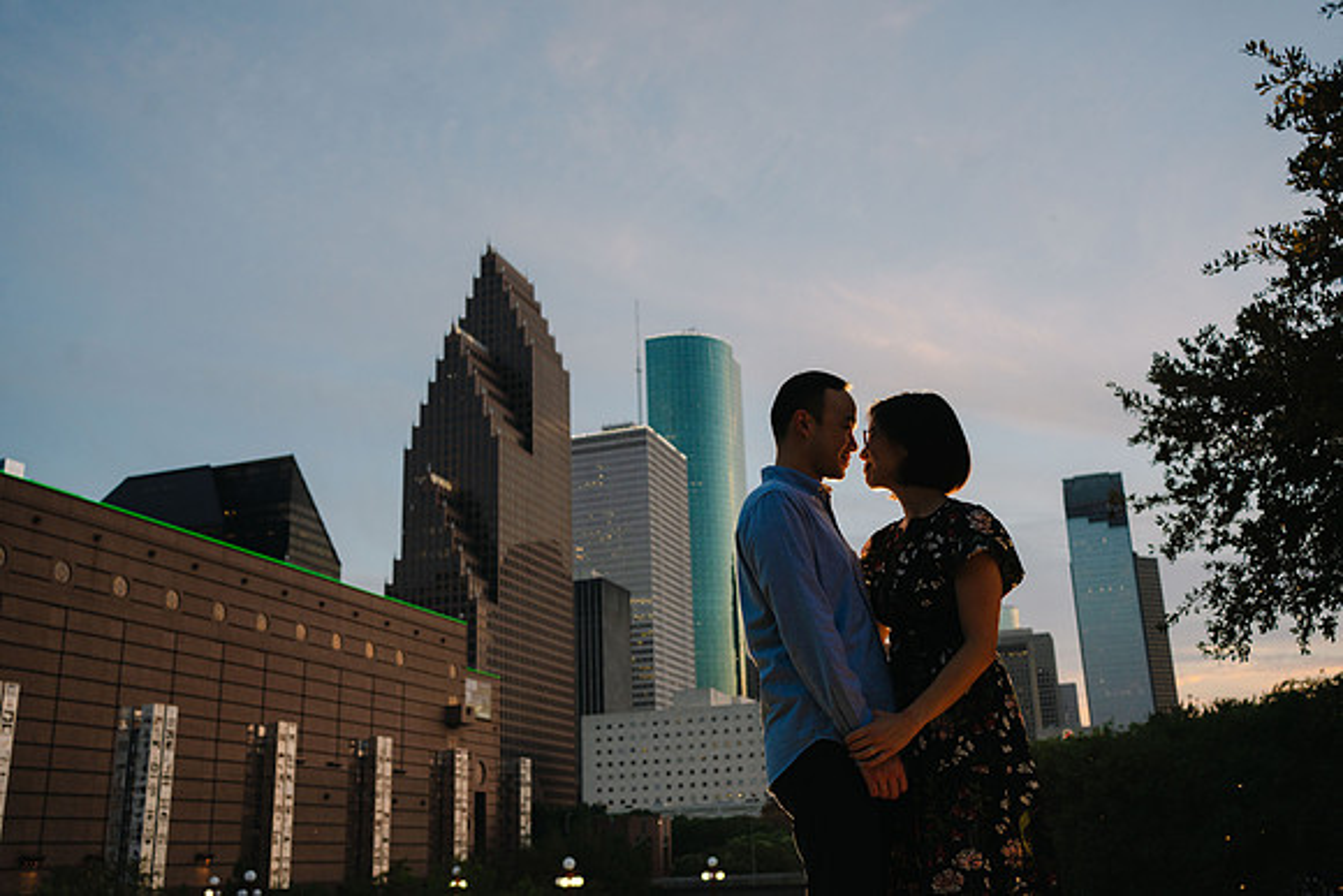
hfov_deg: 54.4
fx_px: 1306
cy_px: 448
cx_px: 672
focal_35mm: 35
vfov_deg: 37.9
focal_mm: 35
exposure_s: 1/250
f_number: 4.5
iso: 320
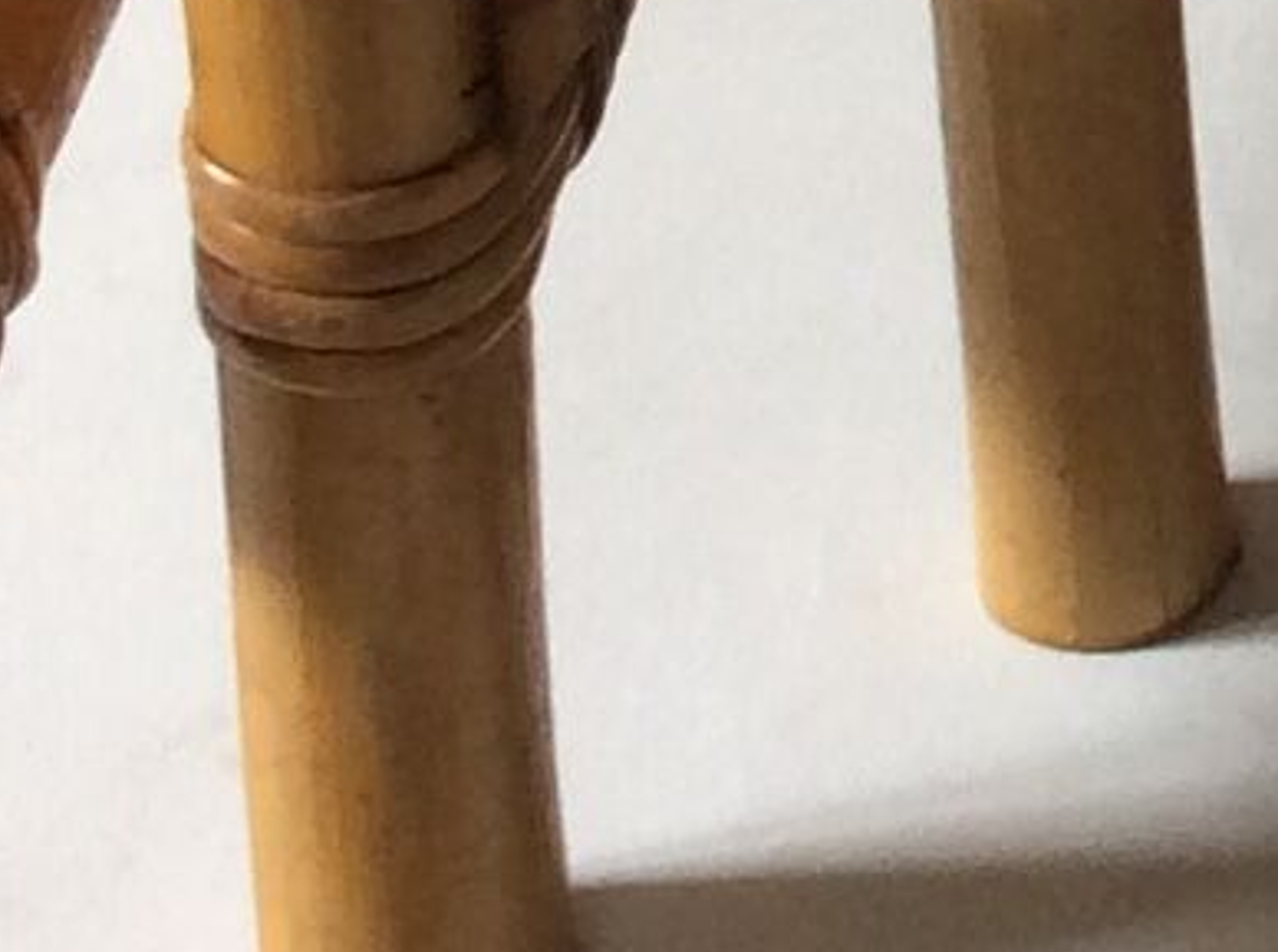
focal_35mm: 214
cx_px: 2451
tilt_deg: -27.9
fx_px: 7881
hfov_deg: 8.8
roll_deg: +2.0
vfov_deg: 6.6
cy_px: -1235
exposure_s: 1/25
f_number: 2.4
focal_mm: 3.3
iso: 50
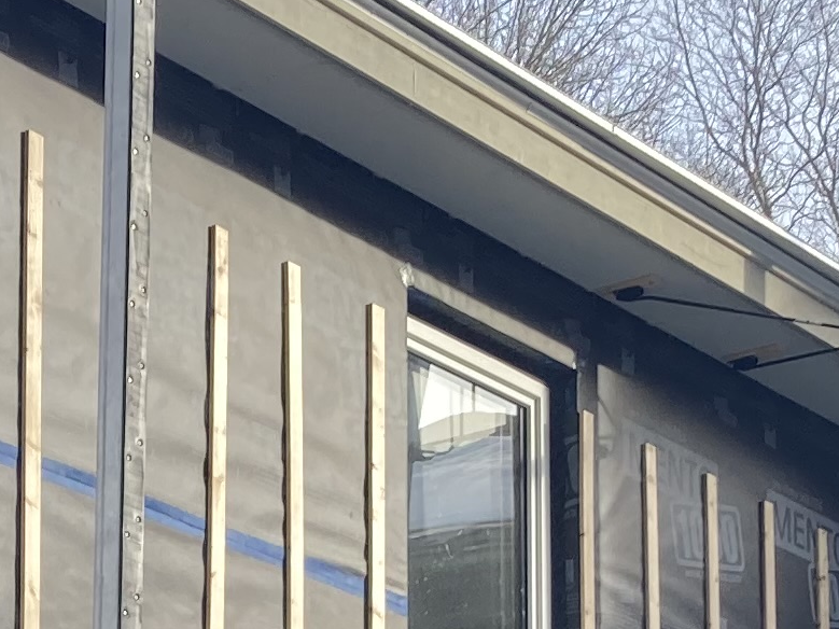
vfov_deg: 9.8
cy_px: 1089
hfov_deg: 13.5
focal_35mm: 145
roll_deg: -0.6
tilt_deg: +9.3
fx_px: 3514
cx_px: 84
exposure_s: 1/437
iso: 20
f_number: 1.8
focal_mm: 3.99
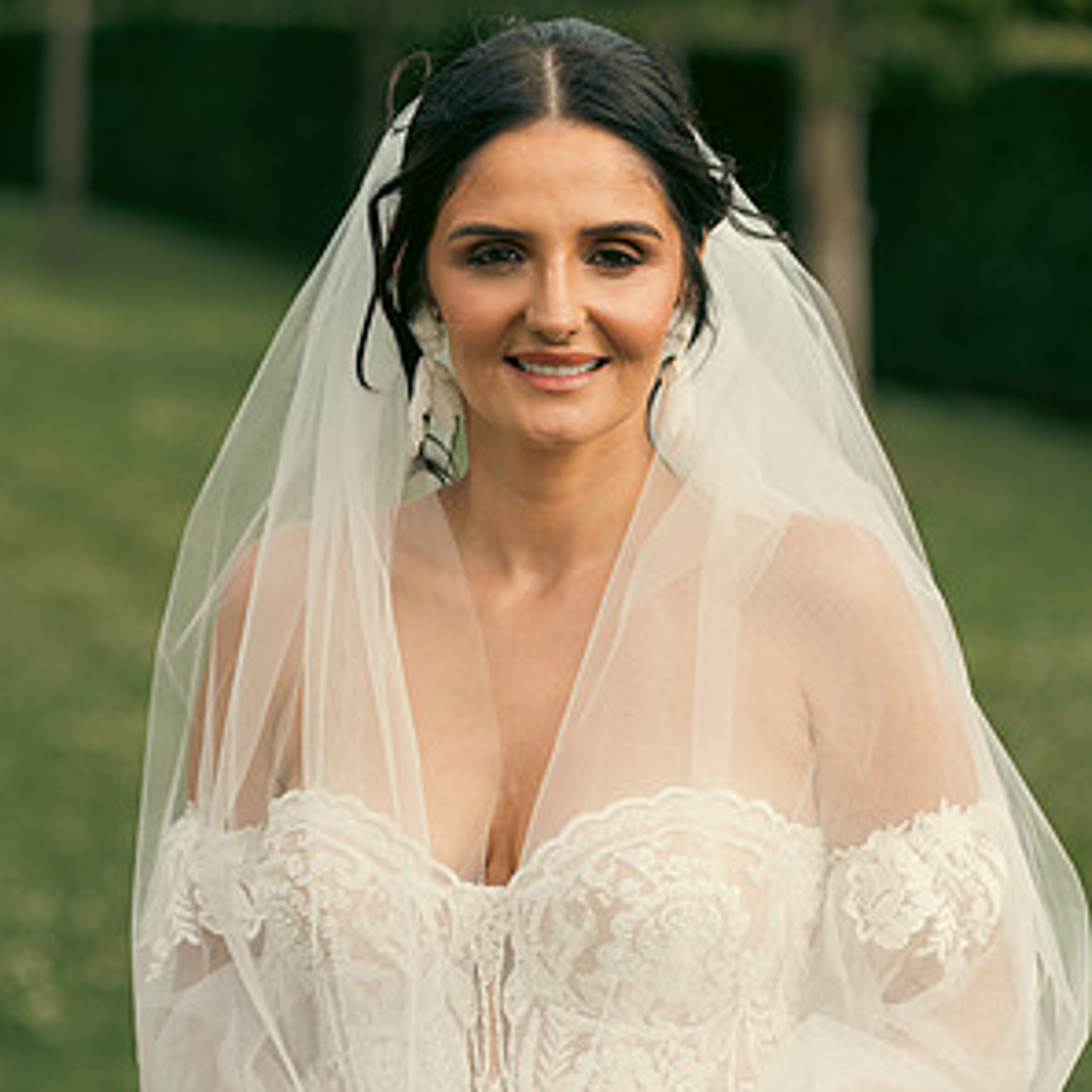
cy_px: 750
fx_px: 4818
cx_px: 548
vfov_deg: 12.9
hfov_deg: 12.9
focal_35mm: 135
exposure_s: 1/320
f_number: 3.5
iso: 100
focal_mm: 105
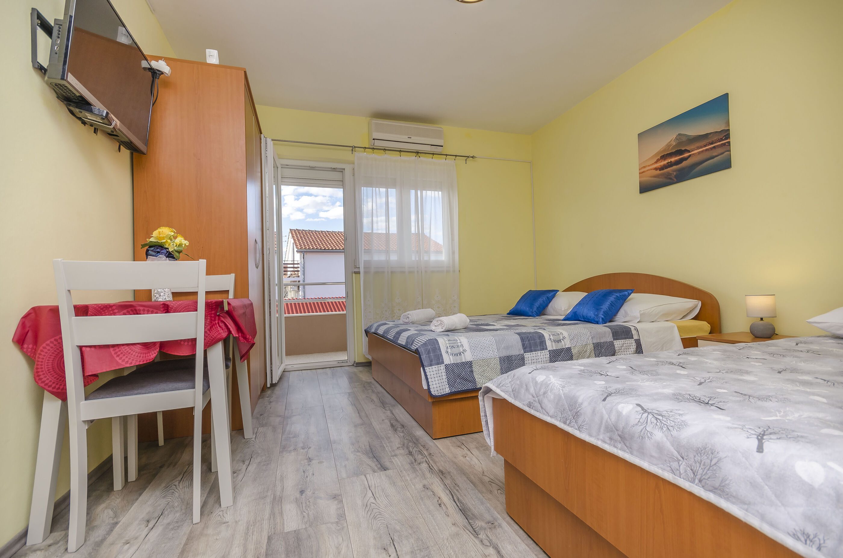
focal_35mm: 15
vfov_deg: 77.1
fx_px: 350
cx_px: 422
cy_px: 279
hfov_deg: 100.5
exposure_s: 1/125
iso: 100
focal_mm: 10
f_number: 7.1
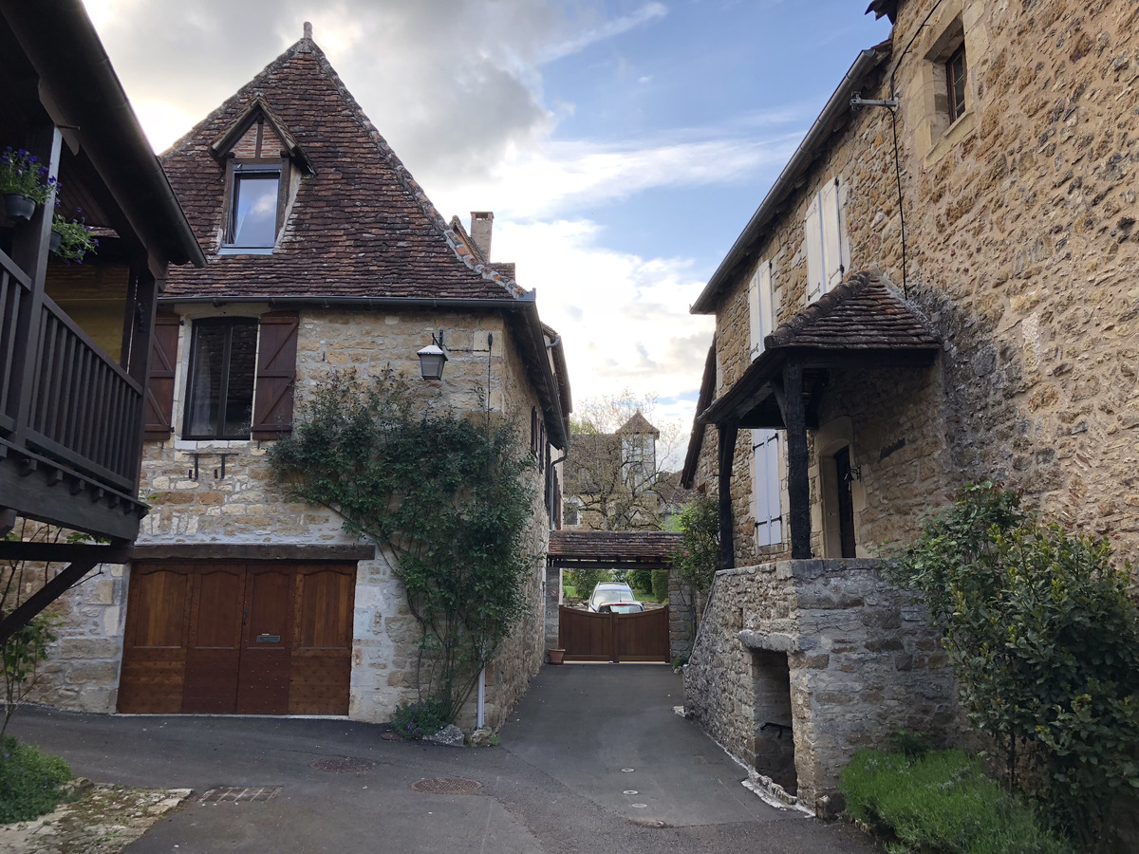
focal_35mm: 28
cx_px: 570
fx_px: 921
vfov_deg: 49.7
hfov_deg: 63.4
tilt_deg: +11.6
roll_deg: +0.3
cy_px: 427
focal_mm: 4
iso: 20
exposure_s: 1/197
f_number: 1.8
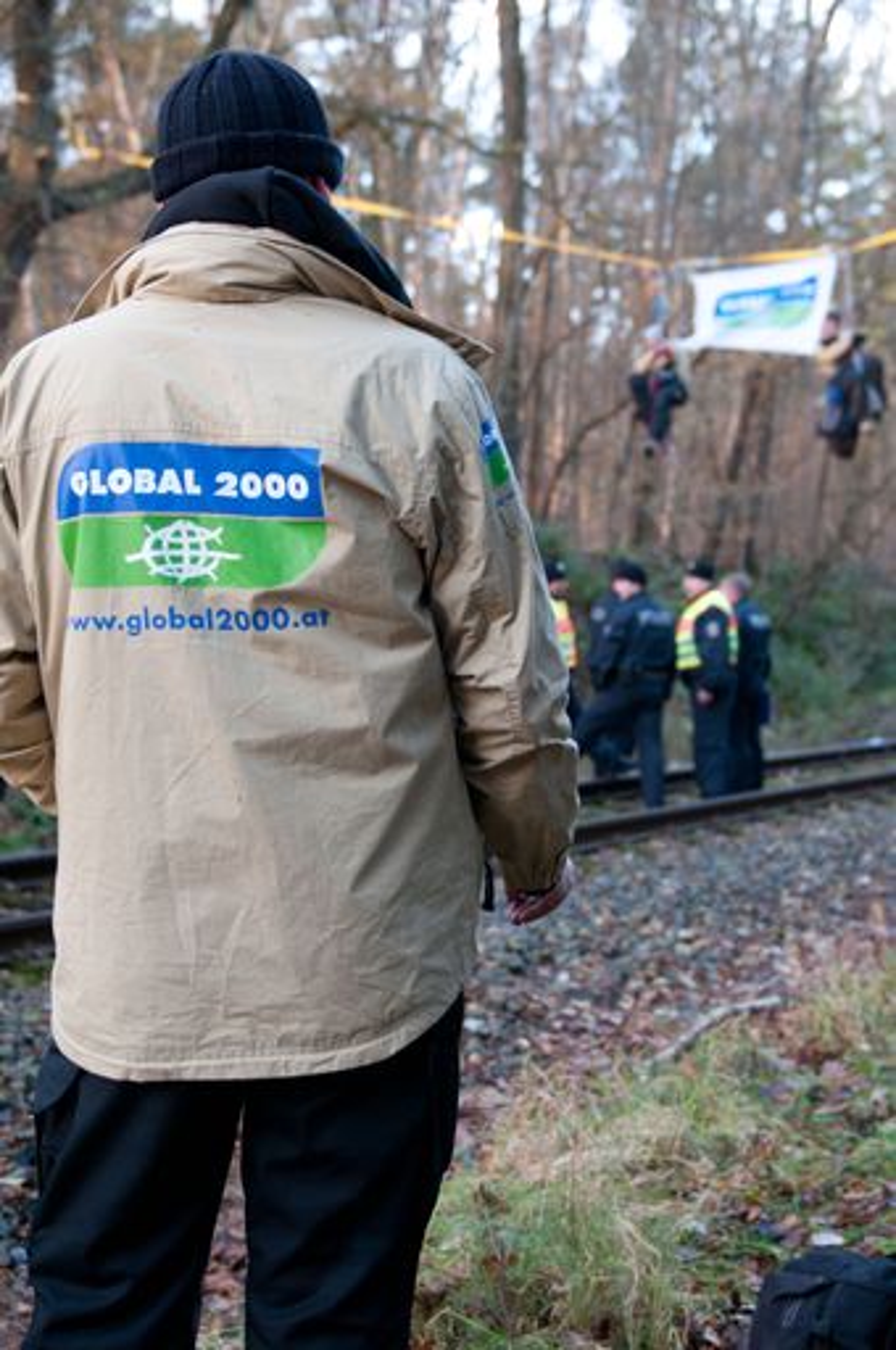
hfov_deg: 26.4
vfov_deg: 38.9
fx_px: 1909
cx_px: 448
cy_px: 675
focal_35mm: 51
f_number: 2.8
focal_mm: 34
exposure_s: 1/100
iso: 800
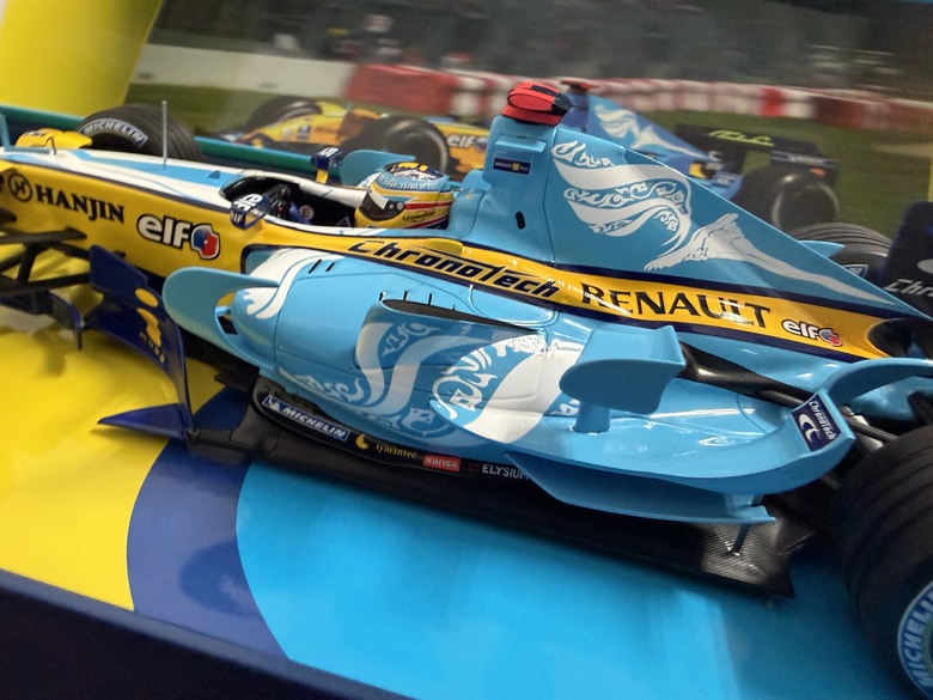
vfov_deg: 56.8
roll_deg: -9.1
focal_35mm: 24
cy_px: 350
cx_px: 466
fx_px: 647
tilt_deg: -18.7
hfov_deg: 71.6
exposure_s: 1/60
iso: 400
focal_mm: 2.22
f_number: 2.2
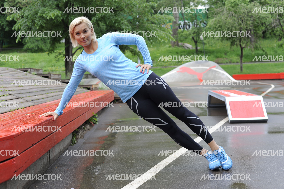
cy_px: 94
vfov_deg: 27.0
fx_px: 394
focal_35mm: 50
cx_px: 142
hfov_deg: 39.6
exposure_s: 1/400
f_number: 4.5
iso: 400
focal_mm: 50
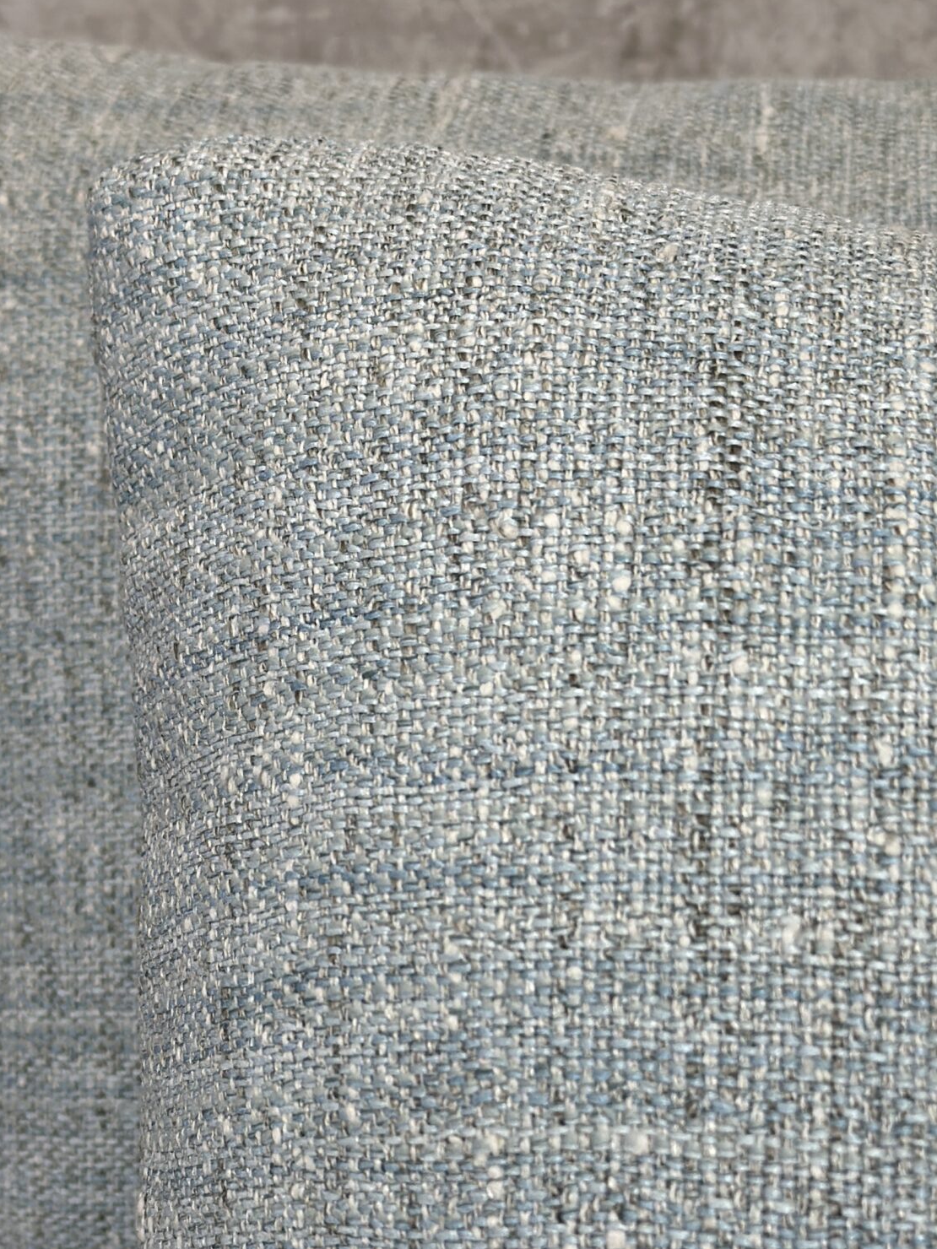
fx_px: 2996
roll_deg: +2.0
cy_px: 910
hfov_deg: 17.8
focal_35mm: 83
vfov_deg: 23.4
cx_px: 431
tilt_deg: -19.4
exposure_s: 1/289
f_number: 1.78
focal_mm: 6.86
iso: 80
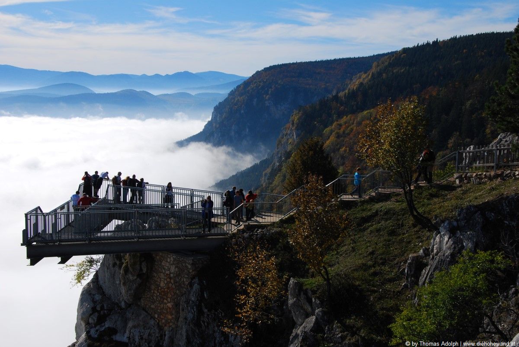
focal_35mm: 51
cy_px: 174
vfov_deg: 26.5
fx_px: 736
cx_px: 260
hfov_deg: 38.8
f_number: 11
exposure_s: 1/500
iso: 200
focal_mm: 34
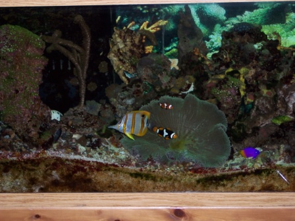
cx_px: 148
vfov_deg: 18.9
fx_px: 665
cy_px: 110
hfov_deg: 25.0
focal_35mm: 78
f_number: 4
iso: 100
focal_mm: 16
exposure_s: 1/90
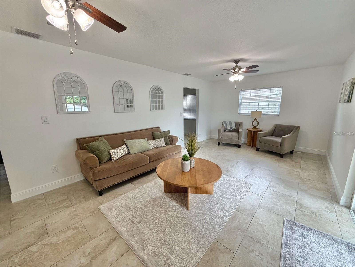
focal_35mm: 14
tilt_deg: -10.0
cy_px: 134
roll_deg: +0.7
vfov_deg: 85.7
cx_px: 178
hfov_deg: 102.1
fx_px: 144
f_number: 2.2
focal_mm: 2.22
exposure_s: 1/120
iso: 200
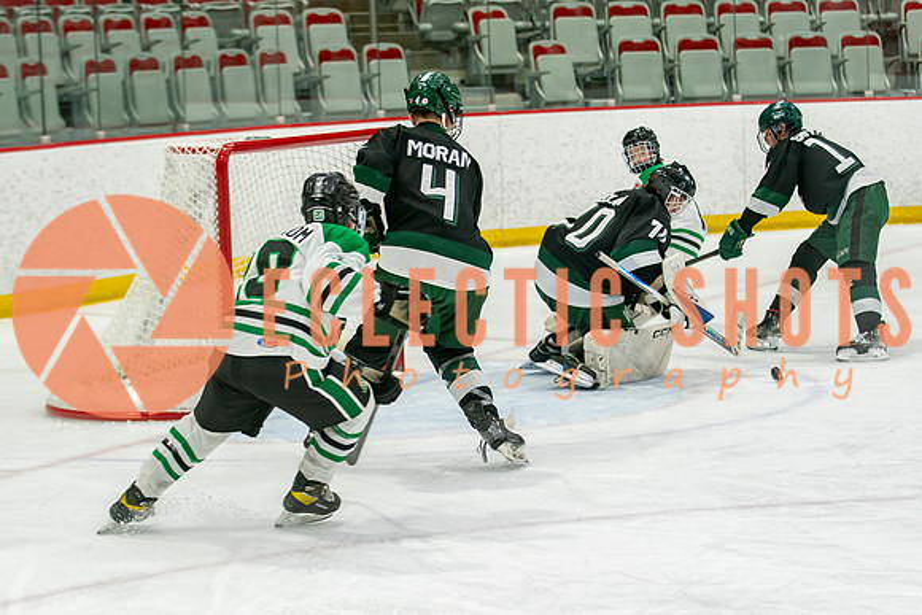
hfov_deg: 15.1
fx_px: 3483
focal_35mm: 136
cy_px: 293
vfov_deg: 10.1
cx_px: 433
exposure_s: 1/640
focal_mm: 88
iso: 800
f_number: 3.2
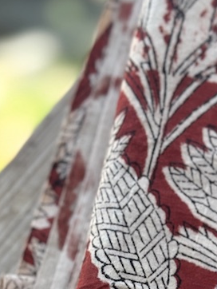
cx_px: 267
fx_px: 1102
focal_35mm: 132
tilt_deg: -66.4
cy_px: 335
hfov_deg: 11.0
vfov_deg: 14.5
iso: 64
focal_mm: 6.76
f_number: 1.78
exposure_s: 1/474
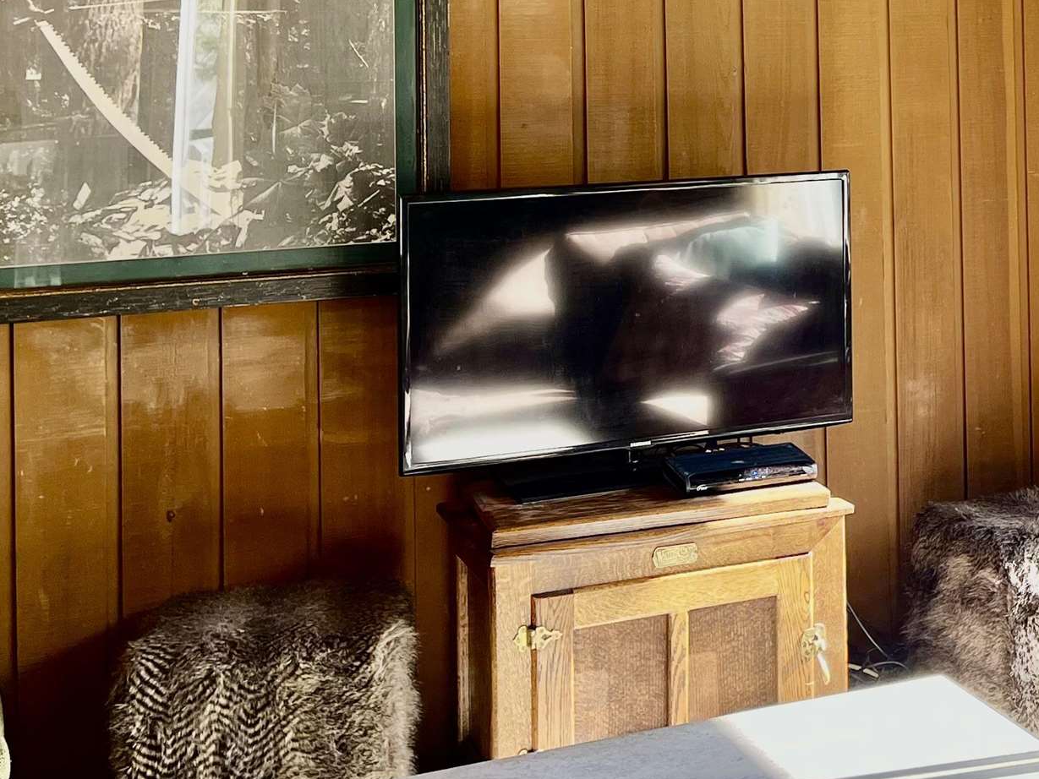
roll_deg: +1.7
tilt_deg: +0.5
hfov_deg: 27.6
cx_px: 1109
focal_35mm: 65
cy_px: -2
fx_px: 1951
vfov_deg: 21.8
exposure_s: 1/120
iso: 32
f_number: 1.6
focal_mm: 5.1
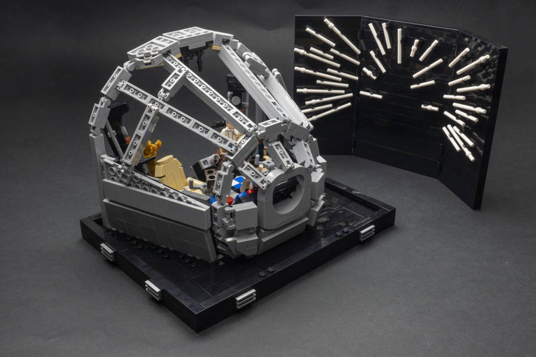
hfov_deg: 45.4
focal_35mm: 43
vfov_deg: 31.2
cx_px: 268
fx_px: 640
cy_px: 178
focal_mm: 15.94
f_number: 11
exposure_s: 20
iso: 320
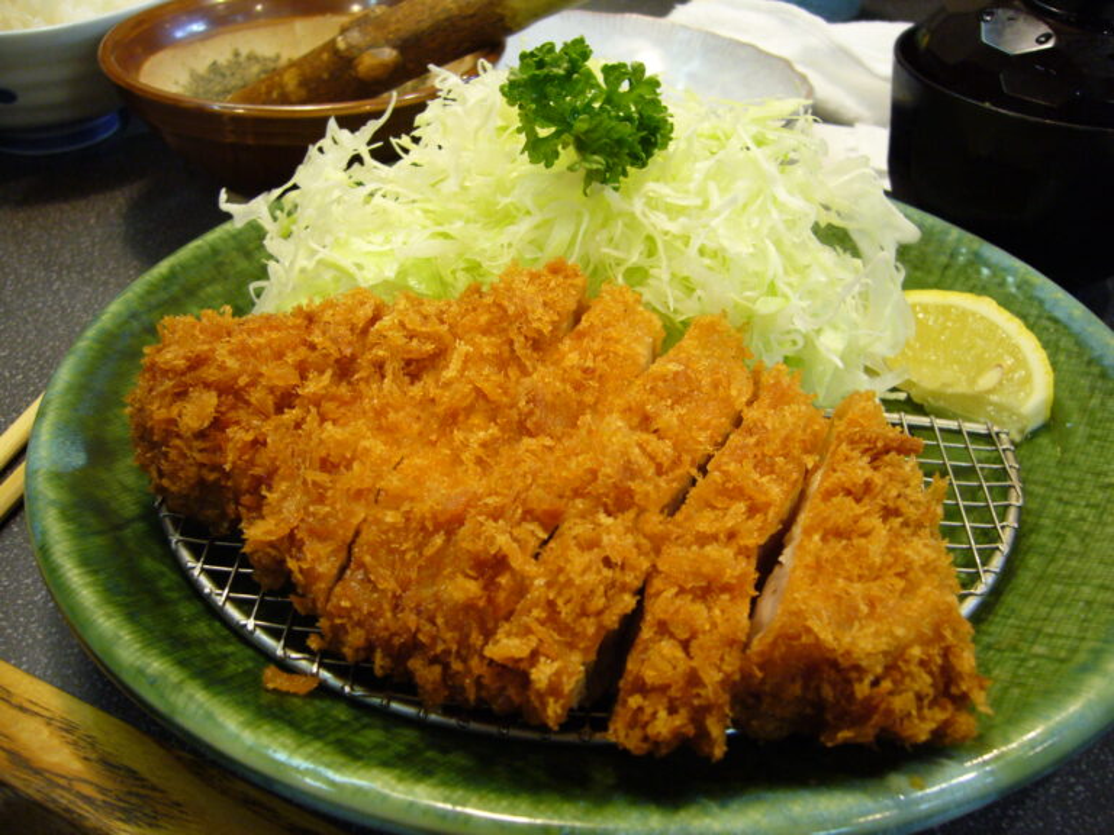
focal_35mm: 35
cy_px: 418
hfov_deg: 52.6
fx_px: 1126
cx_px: 557
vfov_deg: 40.7
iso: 200
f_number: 2.8
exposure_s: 1/8
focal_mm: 5.8
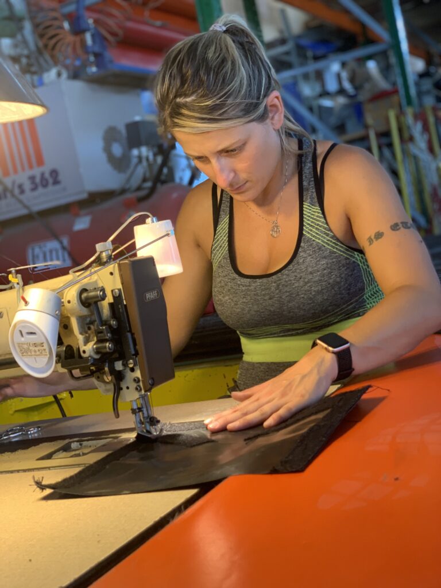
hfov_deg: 28.0
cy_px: 294
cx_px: 220
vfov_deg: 36.8
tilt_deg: -2.3
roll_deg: +11.3
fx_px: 883
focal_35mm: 52
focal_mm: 6
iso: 100
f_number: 2.4
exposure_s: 1/50
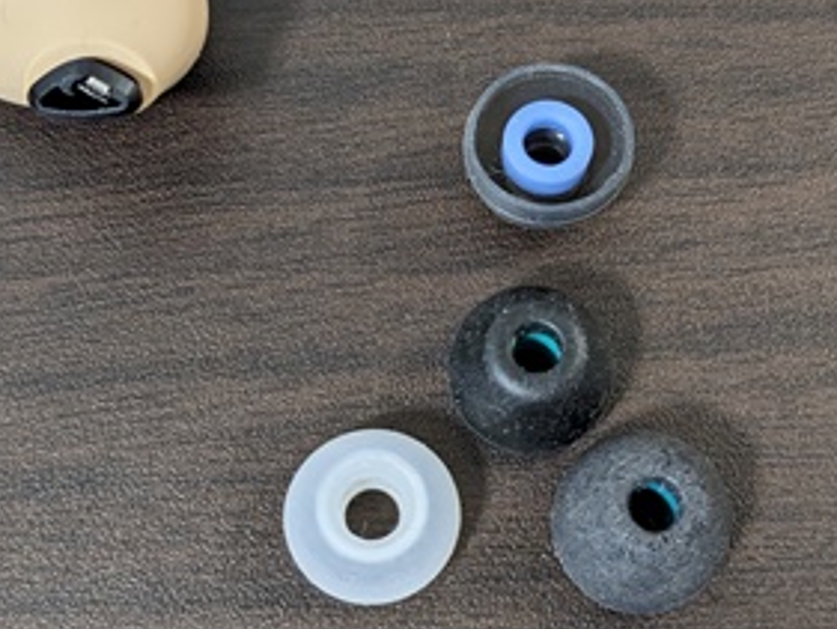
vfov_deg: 22.9
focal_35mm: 64
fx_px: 1548
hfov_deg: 30.2
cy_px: 221
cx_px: 383
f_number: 1.73
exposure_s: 1/25
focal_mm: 4.38
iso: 115
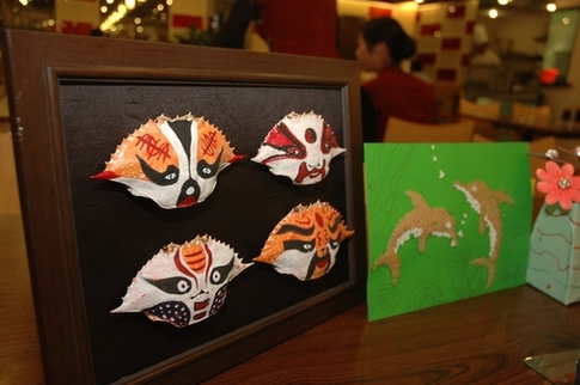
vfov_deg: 39.9
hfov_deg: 57.3
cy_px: 192
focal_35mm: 33
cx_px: 290
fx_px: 531
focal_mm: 22
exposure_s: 1/10
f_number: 4.8
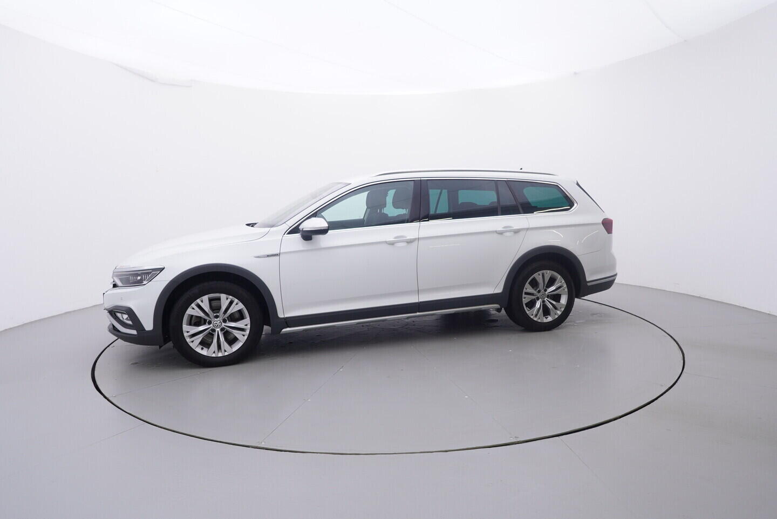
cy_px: 260
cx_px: 388
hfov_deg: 77.3
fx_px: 486
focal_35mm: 22
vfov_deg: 56.2
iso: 200
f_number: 5
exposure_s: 1/80
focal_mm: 15
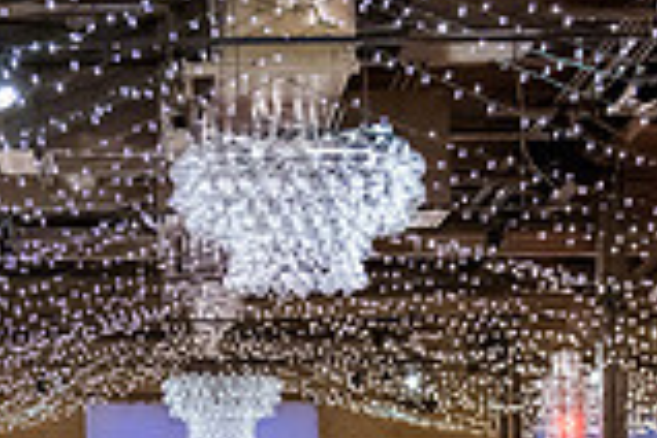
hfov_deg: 16.0
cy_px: 544
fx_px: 2318
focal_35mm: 127
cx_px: 103
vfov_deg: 10.6
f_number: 2.8
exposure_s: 1/125
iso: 3200
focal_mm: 34
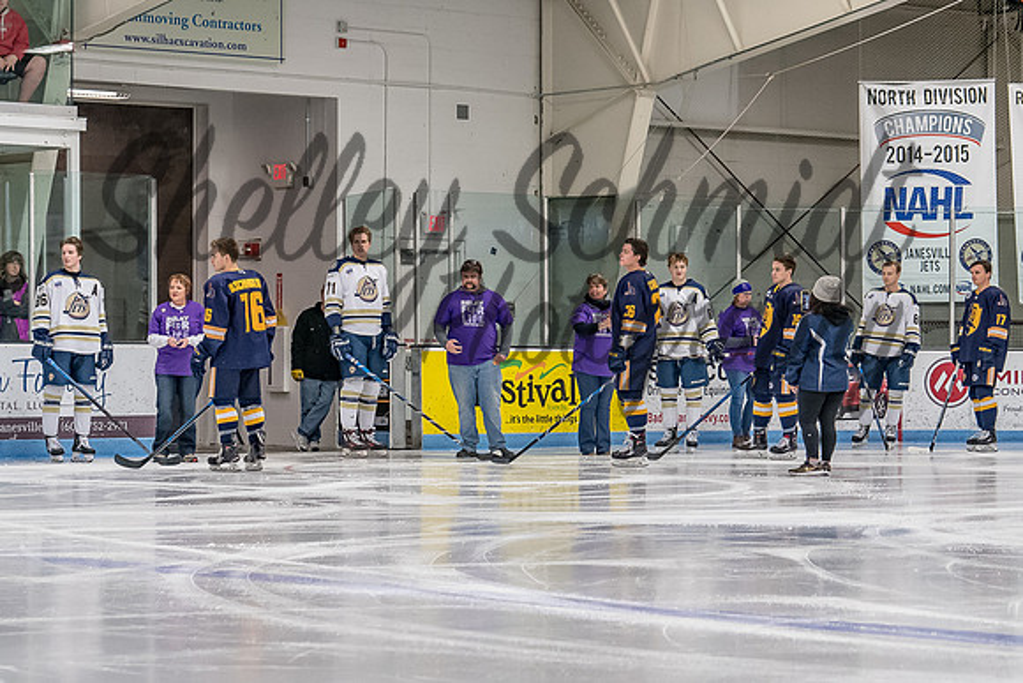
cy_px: 349
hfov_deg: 18.1
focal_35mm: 113
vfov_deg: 12.1
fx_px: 3215
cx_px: 561
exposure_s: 1/200
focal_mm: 52
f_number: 4.5
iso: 2500
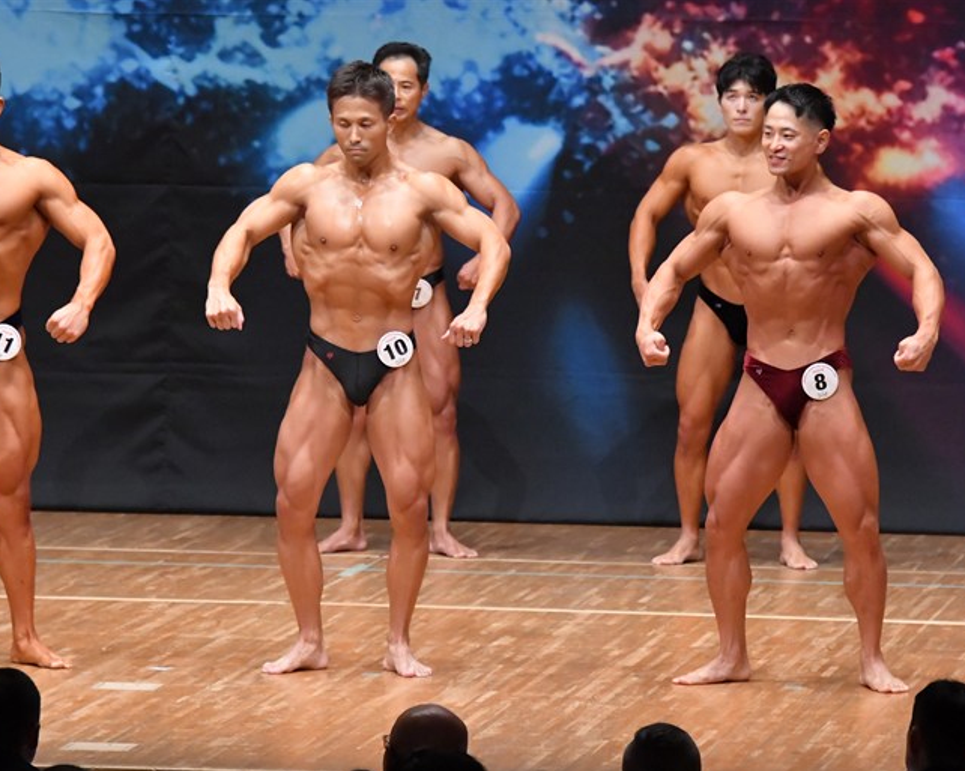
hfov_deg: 6.7
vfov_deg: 5.4
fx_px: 8250
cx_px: 512
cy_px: 386
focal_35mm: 289
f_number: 5.6
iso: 8000
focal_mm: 170
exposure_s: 1/400
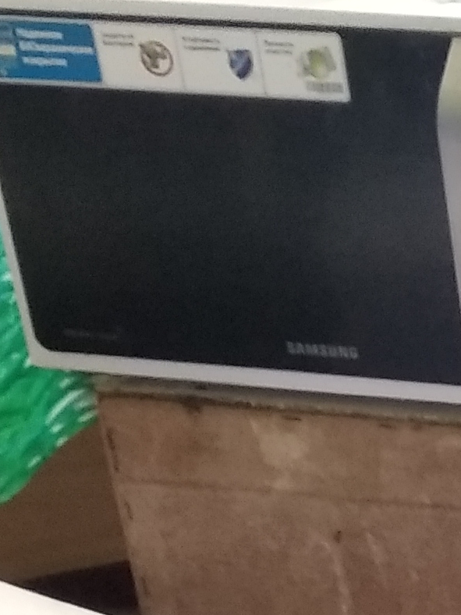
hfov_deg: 10.1
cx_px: 1030
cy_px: 620
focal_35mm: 132
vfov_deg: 14.7
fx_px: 2344
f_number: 2.2
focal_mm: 3.81
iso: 2000
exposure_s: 1/20
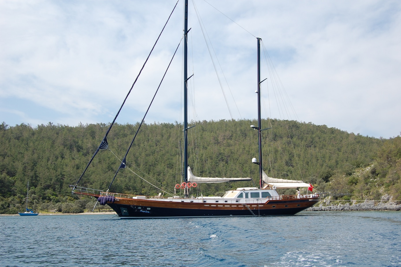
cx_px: 200
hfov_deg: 43.6
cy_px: 134
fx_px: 501
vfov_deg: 29.8
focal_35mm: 45
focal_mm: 30
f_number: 9
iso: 200
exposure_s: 1/320
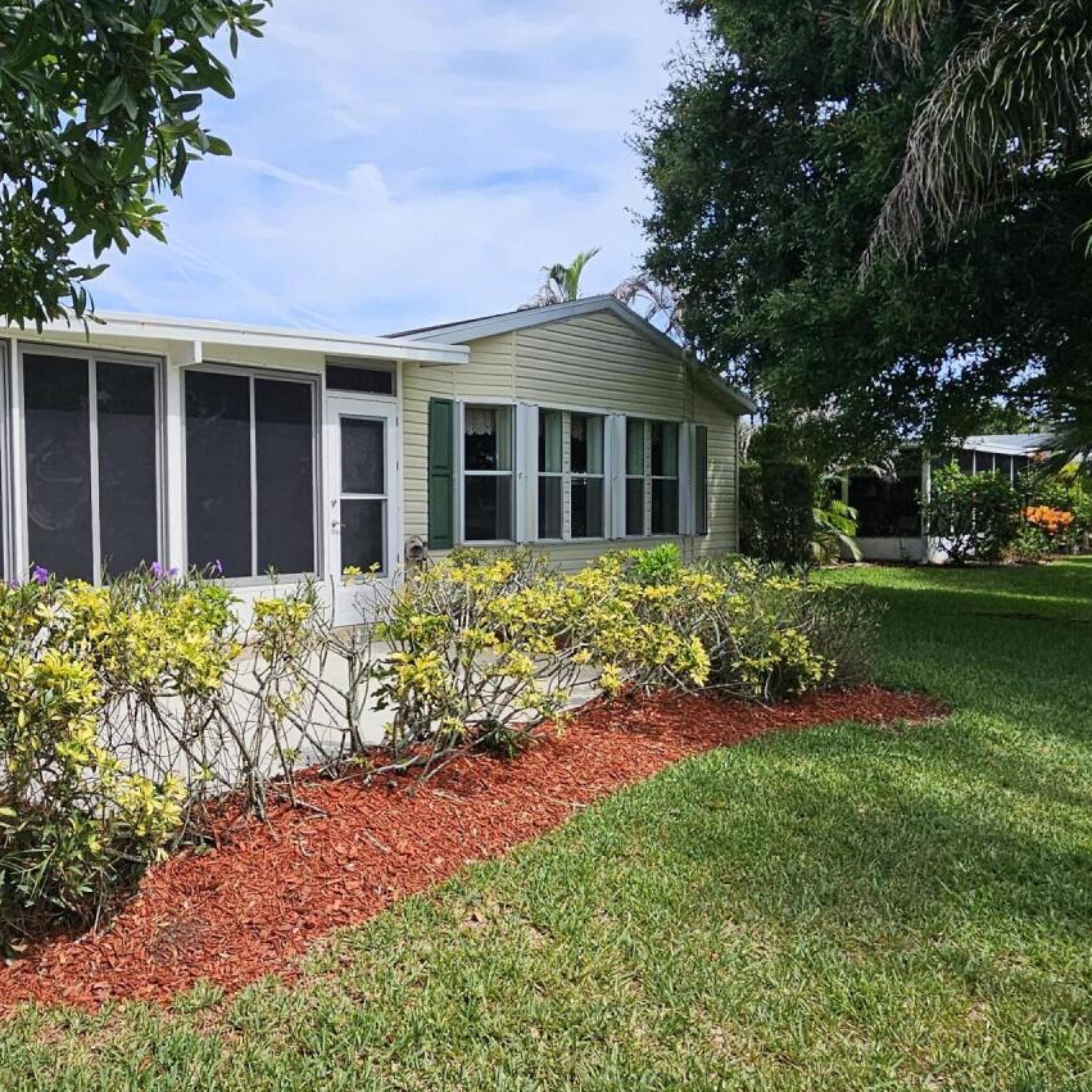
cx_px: 337
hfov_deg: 57.4
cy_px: 548
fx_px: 964
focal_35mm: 27
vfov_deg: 59.1
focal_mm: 2.2
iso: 50
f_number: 2.2
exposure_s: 1/1951
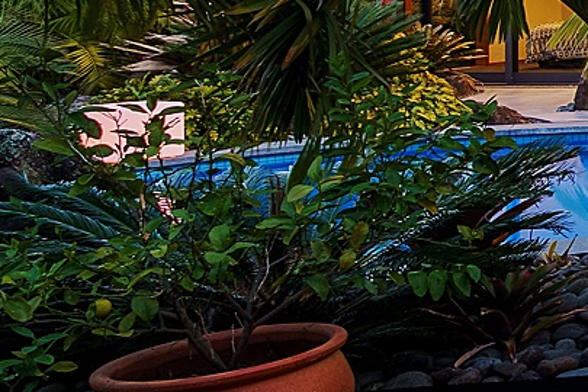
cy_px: -27
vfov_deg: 16.8
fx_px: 1290
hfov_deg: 14.6
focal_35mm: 79
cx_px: 1449
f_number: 8
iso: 250
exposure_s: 1/4
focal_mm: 16
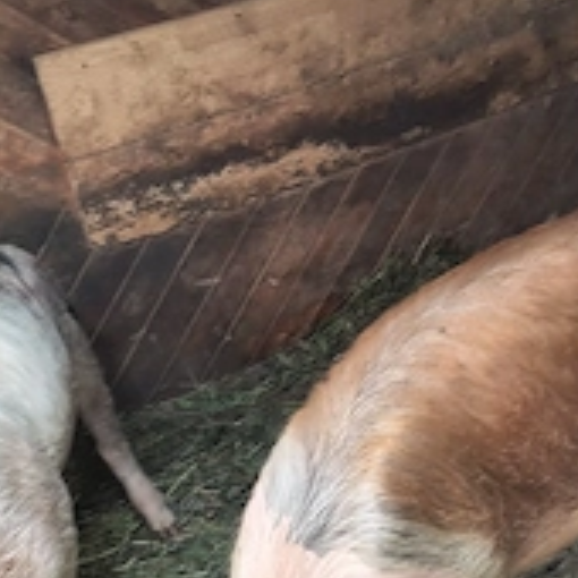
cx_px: 296
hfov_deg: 31.6
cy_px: 333
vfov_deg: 31.6
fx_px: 1020
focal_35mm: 54
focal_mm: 4.81
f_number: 1.8
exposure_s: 1/50.3
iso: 120
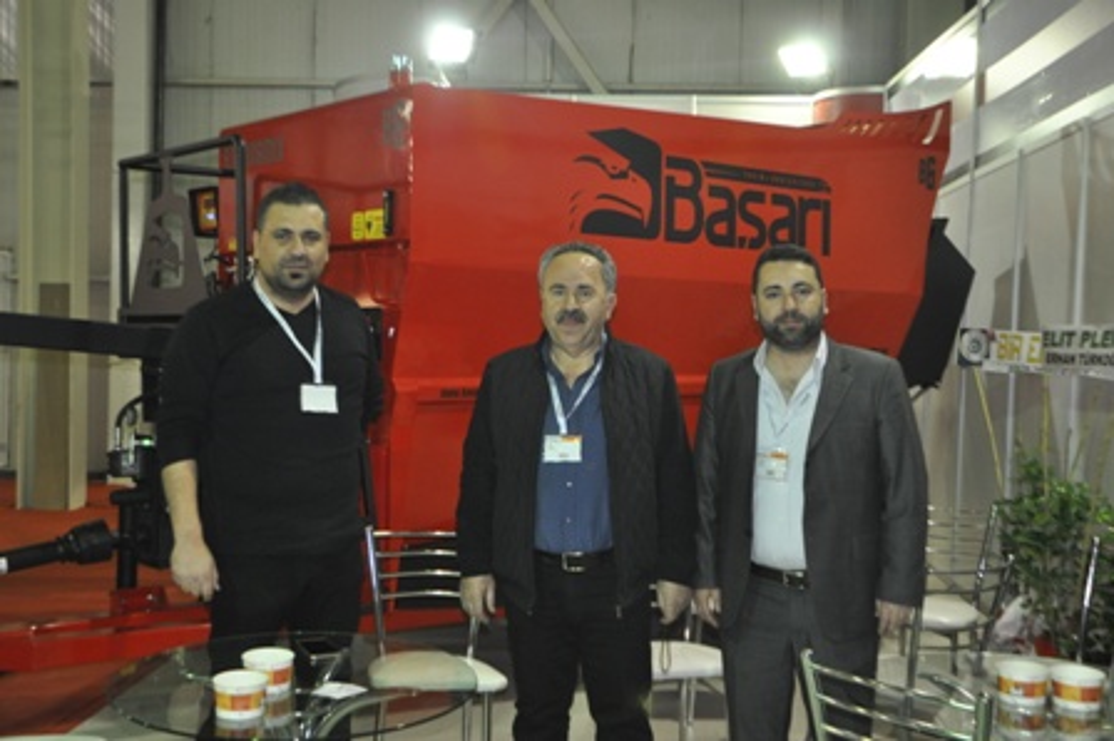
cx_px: 557
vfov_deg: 30.8
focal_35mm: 44
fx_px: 1345
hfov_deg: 45.0
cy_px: 370
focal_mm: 29
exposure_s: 1/80
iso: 800
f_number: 3.8
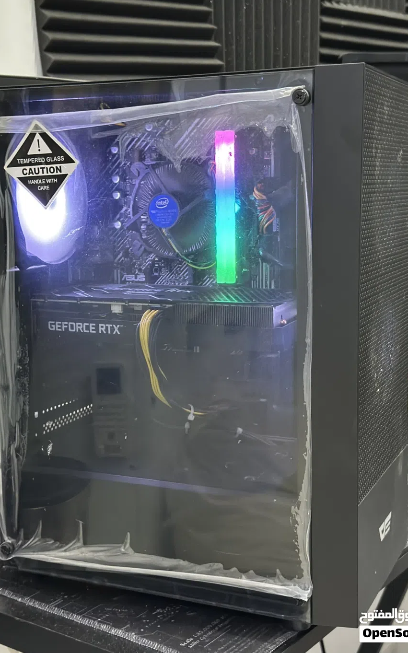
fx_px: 908
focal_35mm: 51
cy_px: 327
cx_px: 195
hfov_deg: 25.3
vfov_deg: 39.6
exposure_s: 1/29
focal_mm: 6.86
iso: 1000
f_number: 1.78
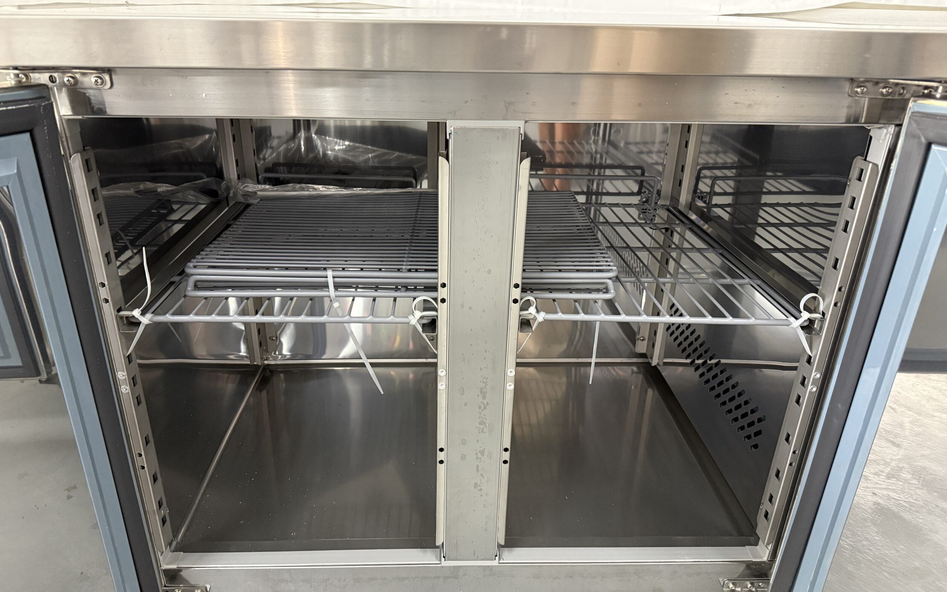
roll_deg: -1.3
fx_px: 671
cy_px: 336
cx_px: 465
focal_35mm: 26
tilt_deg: -25.4
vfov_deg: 47.5
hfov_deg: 70.4
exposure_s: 1/33
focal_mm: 6.76
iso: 640
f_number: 1.78
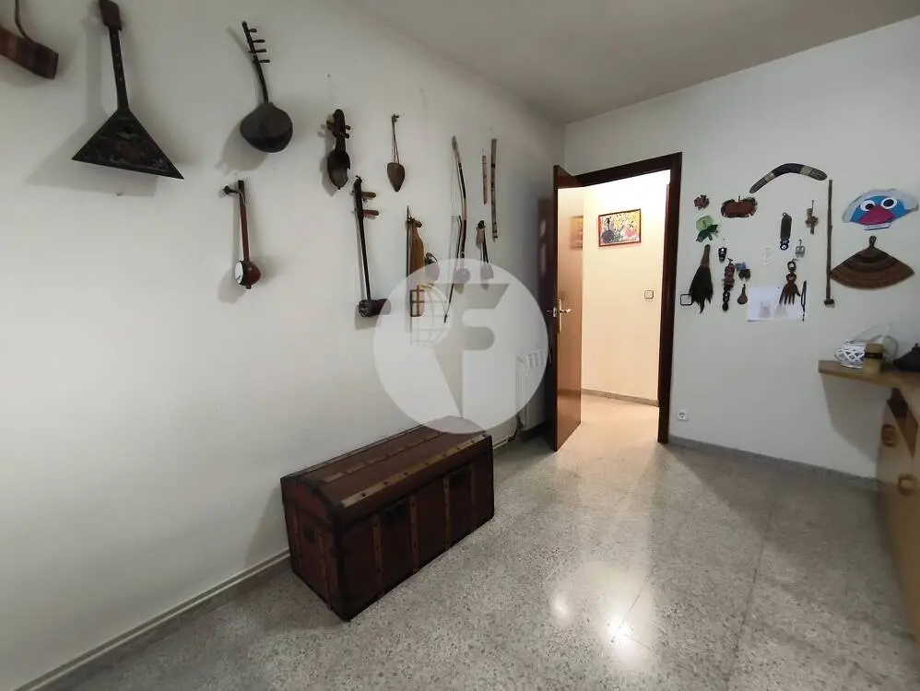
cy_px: 346
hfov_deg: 98.1
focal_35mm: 15
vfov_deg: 81.8
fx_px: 399
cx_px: 460
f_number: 2.2
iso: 400
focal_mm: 1.65
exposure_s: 1/33.3
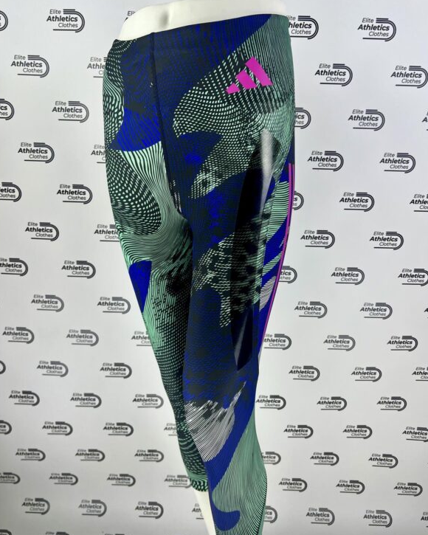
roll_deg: -2.0
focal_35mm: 28
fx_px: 443
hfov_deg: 51.5
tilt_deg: -16.6
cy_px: 279
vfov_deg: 62.2
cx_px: 213
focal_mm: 5.7
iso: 100
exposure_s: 1/121
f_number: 1.5
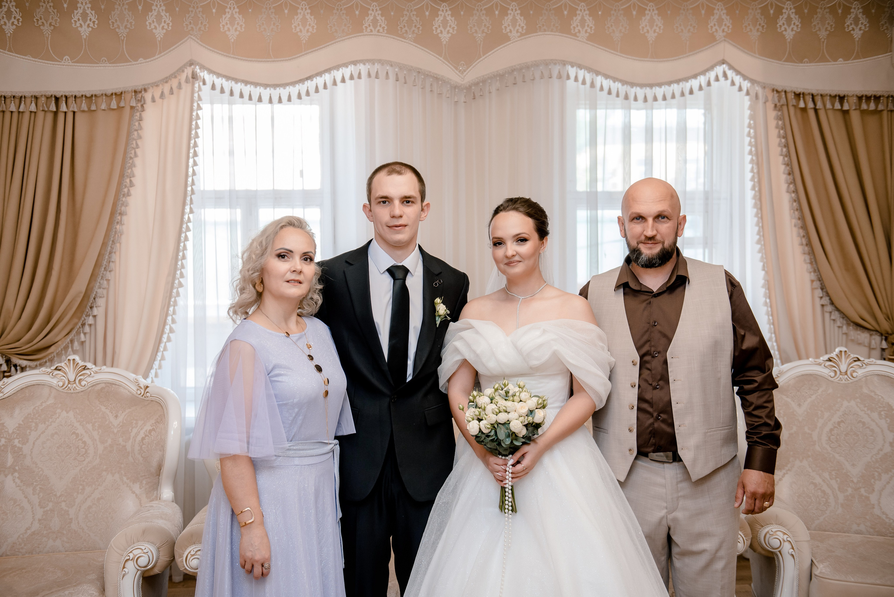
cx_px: 422
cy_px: 285
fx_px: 1006
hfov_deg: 47.9
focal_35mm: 40
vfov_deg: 33.0
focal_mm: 38
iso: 500
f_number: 2.8
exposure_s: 1/200
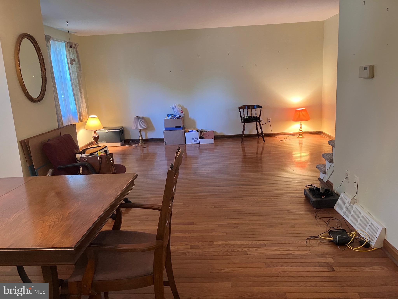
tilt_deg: -10.2
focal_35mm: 28
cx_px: 199
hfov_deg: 63.4
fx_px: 322
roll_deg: +2.3
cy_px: 150
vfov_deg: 49.7
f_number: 1.8
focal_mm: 3.99
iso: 200
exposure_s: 1/60
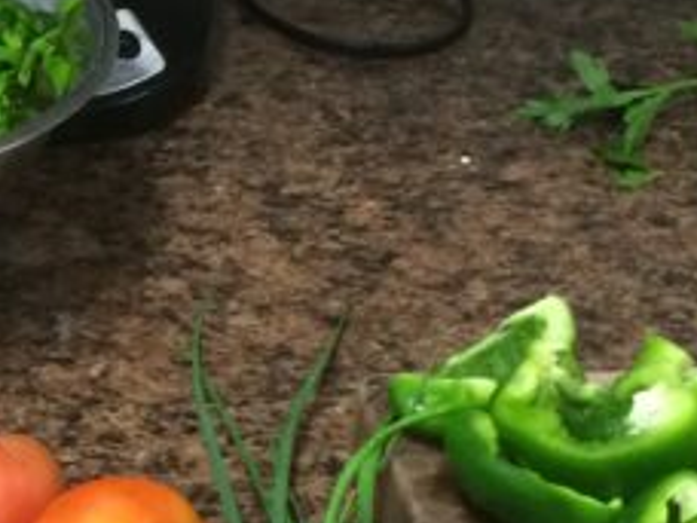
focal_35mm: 130
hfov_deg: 14.4
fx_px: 2618
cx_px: -248
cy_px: 511
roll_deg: +1.7
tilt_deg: -35.6
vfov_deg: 11.3
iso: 200
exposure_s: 1/30
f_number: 2.2
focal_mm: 4.15
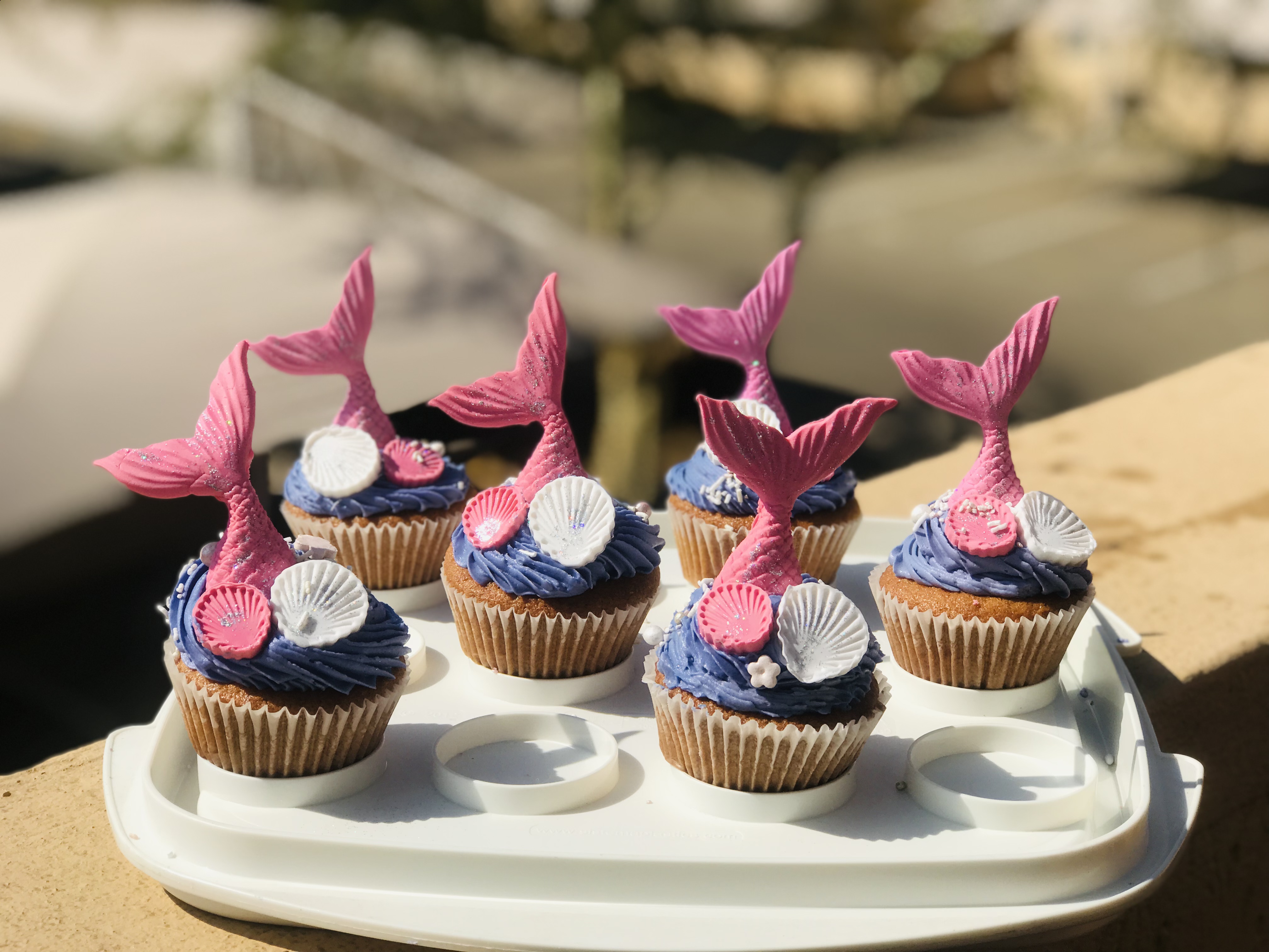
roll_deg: +0.3
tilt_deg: -16.8
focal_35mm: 57
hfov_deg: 33.8
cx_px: 634
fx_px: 2090
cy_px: 476
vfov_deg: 25.7
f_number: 2.8
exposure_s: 1/1916
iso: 20
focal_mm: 6.6
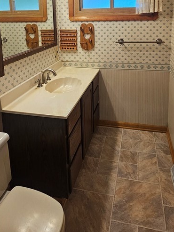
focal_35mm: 27
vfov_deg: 59.8
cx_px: 93
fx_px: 181
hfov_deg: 51.3
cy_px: 44
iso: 100
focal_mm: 2.2
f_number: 2.2
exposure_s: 1/60
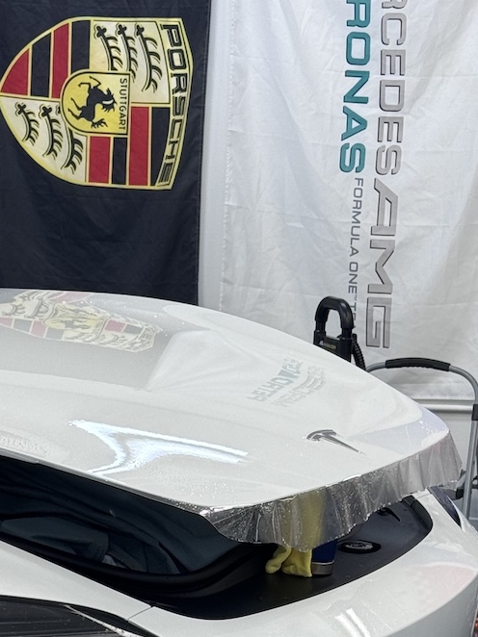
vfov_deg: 17.1
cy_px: 539
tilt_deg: -11.5
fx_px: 2100
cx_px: 225
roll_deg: -0.8
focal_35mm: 114
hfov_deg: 13.0
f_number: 1.78
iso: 64
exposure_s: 1/120
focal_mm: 6.76
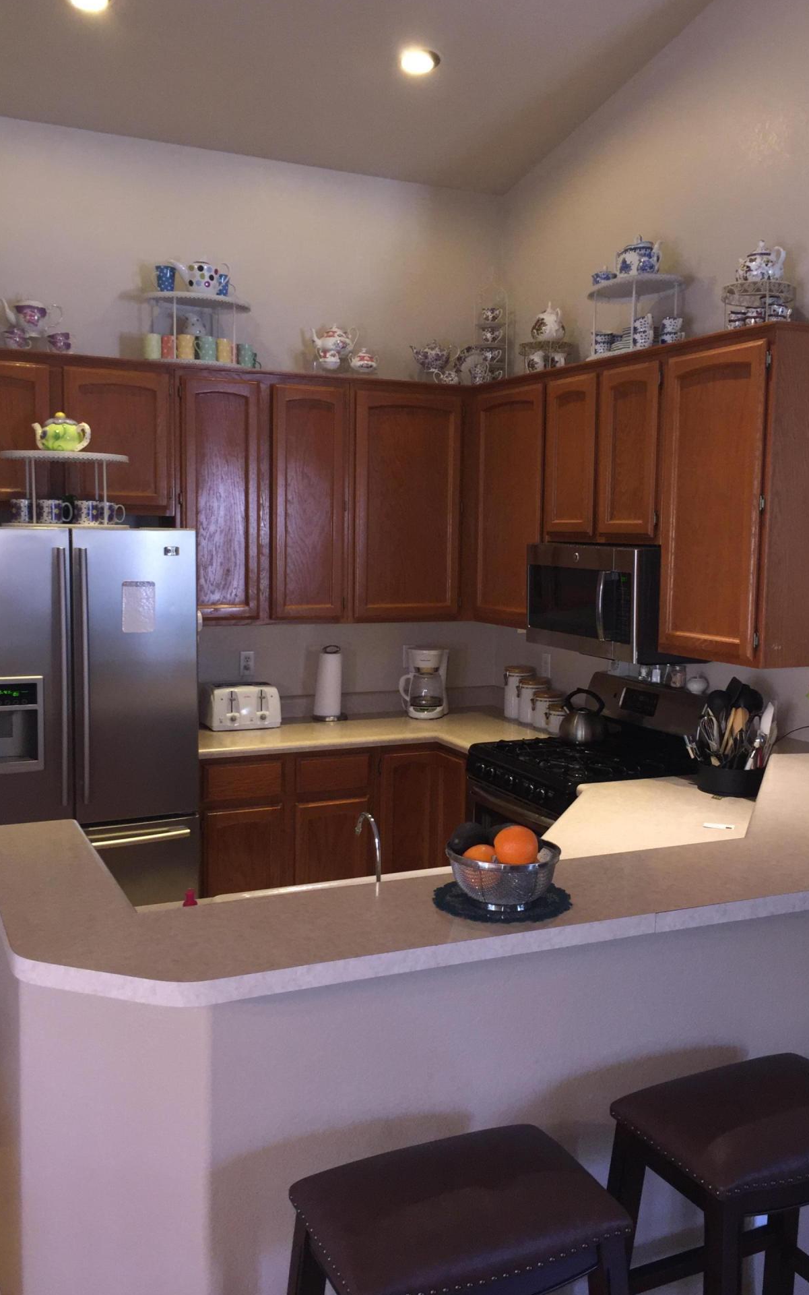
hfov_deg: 39.4
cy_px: 634
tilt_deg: -5.9
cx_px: 426
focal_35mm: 32
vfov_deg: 59.6
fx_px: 1129
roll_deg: -1.4
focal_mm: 4.15
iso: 80
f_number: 2.2
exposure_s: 1/30
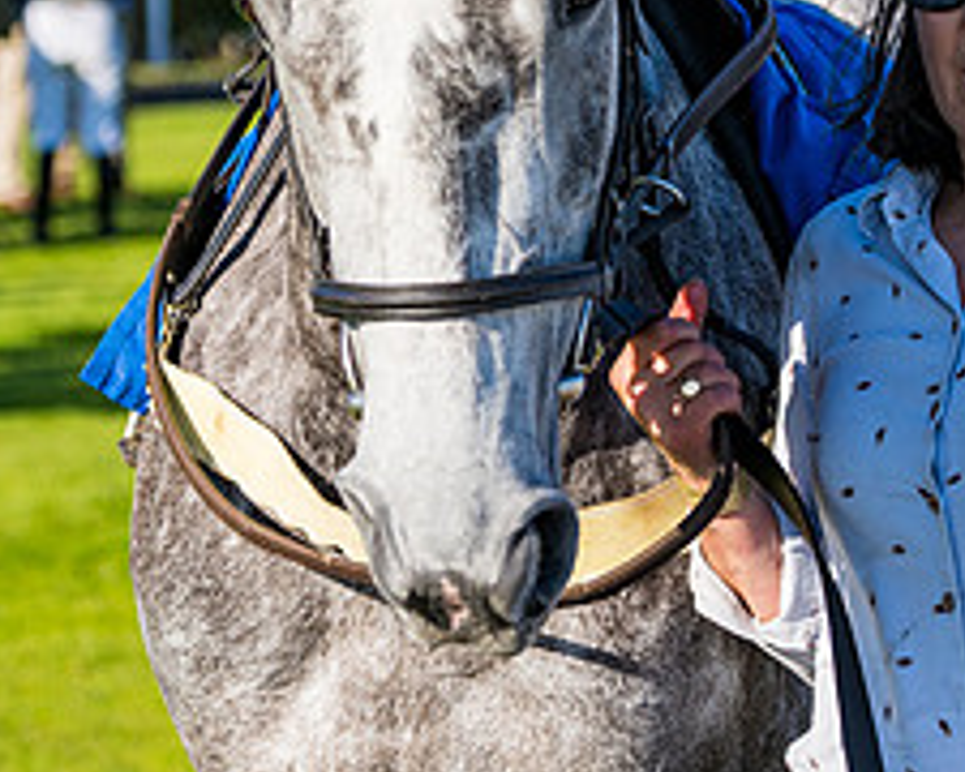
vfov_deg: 7.0
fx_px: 6312
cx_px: 810
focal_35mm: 221
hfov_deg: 8.7
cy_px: 185
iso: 200
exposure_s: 1/2000
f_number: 4
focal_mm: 70
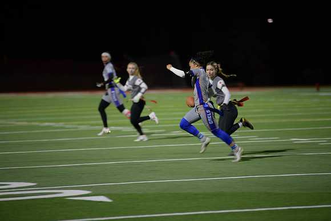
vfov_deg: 6.9
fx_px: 1839
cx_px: 166
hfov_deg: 10.3
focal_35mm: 200
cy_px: 110
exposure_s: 1/200
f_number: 2.8
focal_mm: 200
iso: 720
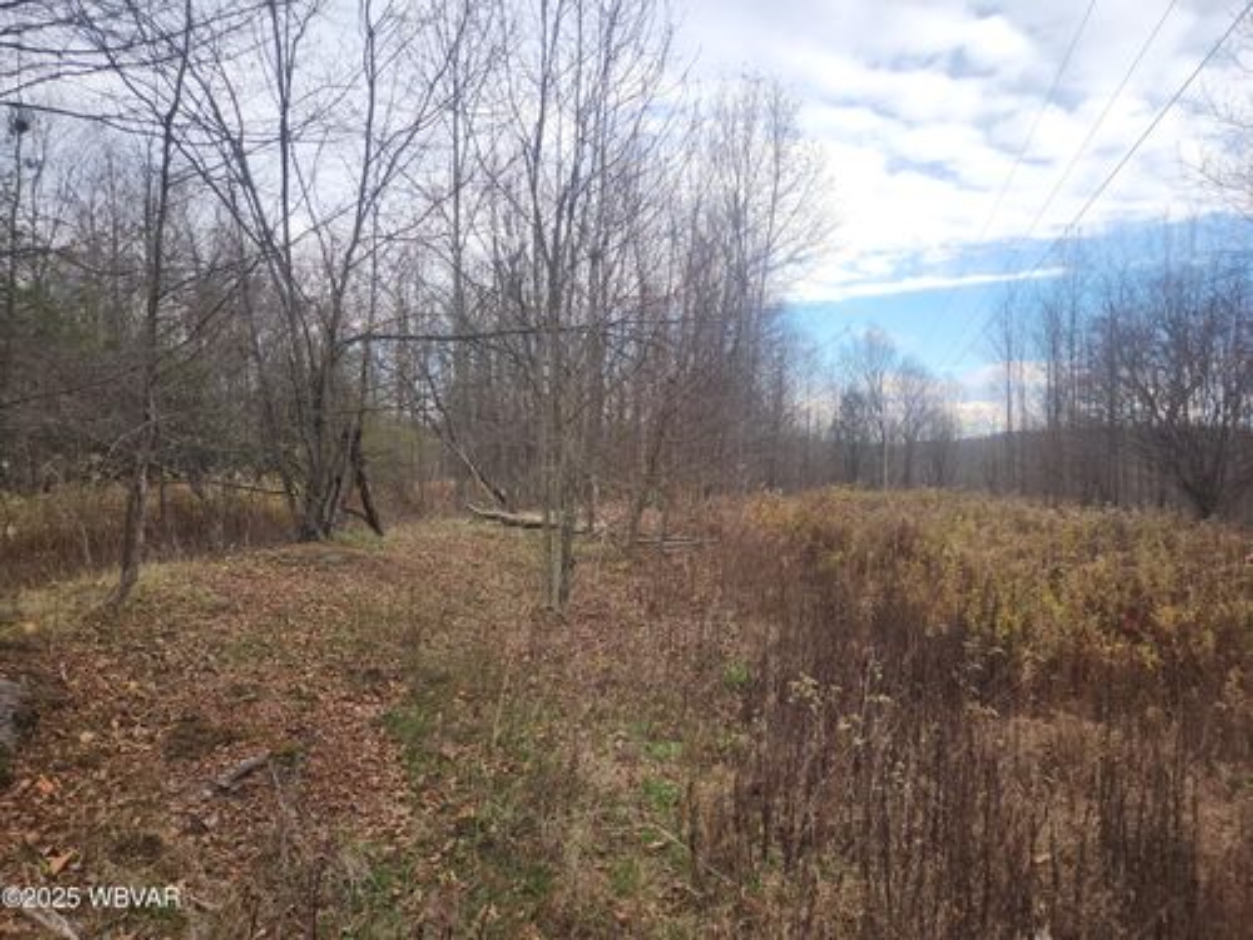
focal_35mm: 23
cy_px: 470
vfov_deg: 58.9
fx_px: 833
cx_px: 626
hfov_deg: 73.9
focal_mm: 5.4
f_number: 1.8
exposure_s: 1/461
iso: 20
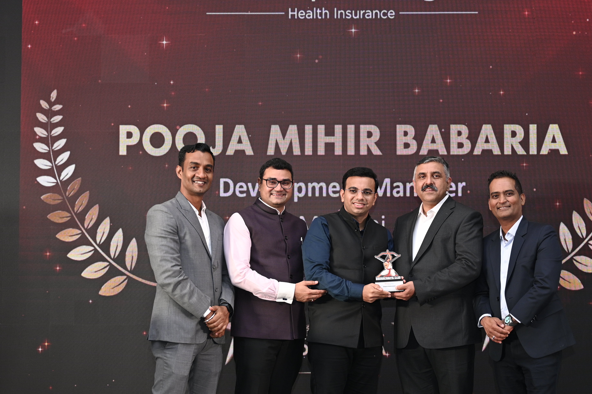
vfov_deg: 23.7
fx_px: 934
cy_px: 262
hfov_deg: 35.1
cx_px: 355
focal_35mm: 57
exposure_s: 1/160
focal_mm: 34.5
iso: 500
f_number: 2.8
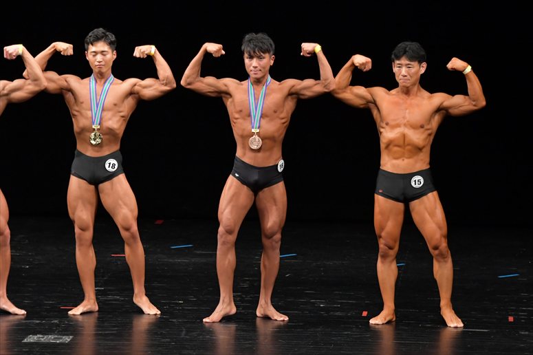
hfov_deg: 8.1
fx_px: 3774
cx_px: 266
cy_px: 178
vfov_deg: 5.4
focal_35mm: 255
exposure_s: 1/400
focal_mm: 170
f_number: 5.6
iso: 3200
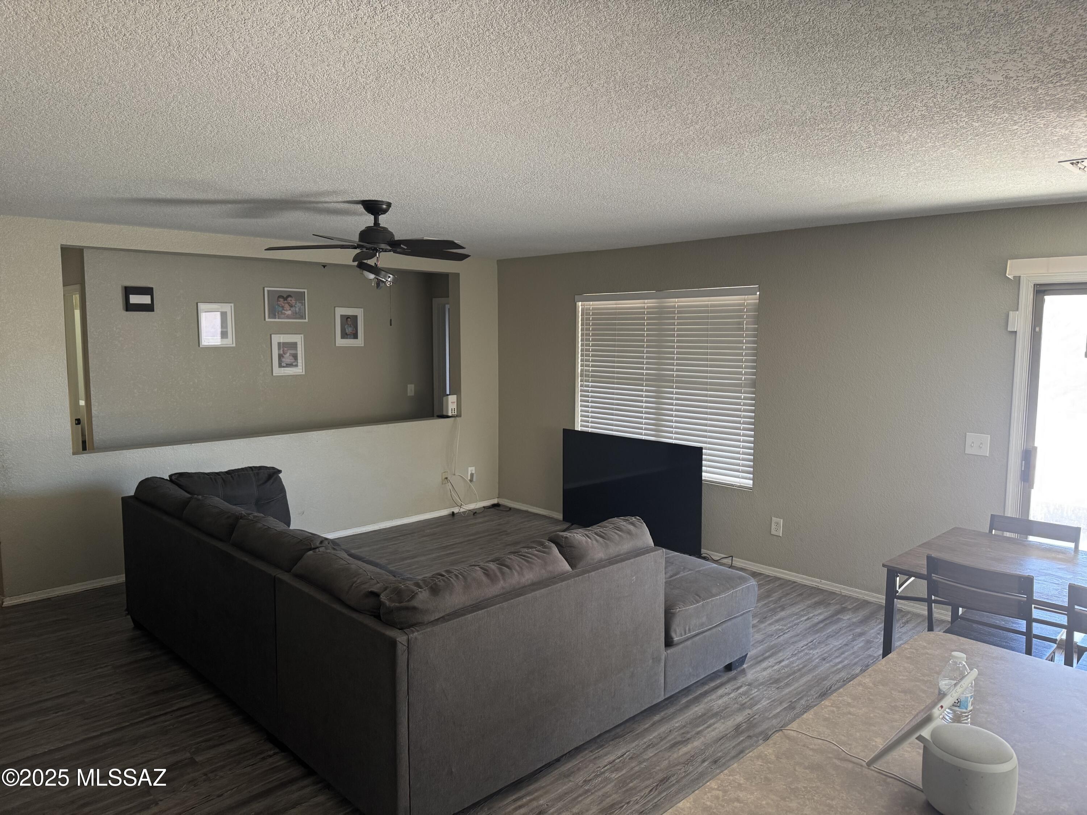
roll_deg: +0.0
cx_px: 544
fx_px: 754
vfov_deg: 56.8
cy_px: 408
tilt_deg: -5.6
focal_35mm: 24
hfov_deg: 71.6
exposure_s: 1/60
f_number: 1.78
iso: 200
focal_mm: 6.76
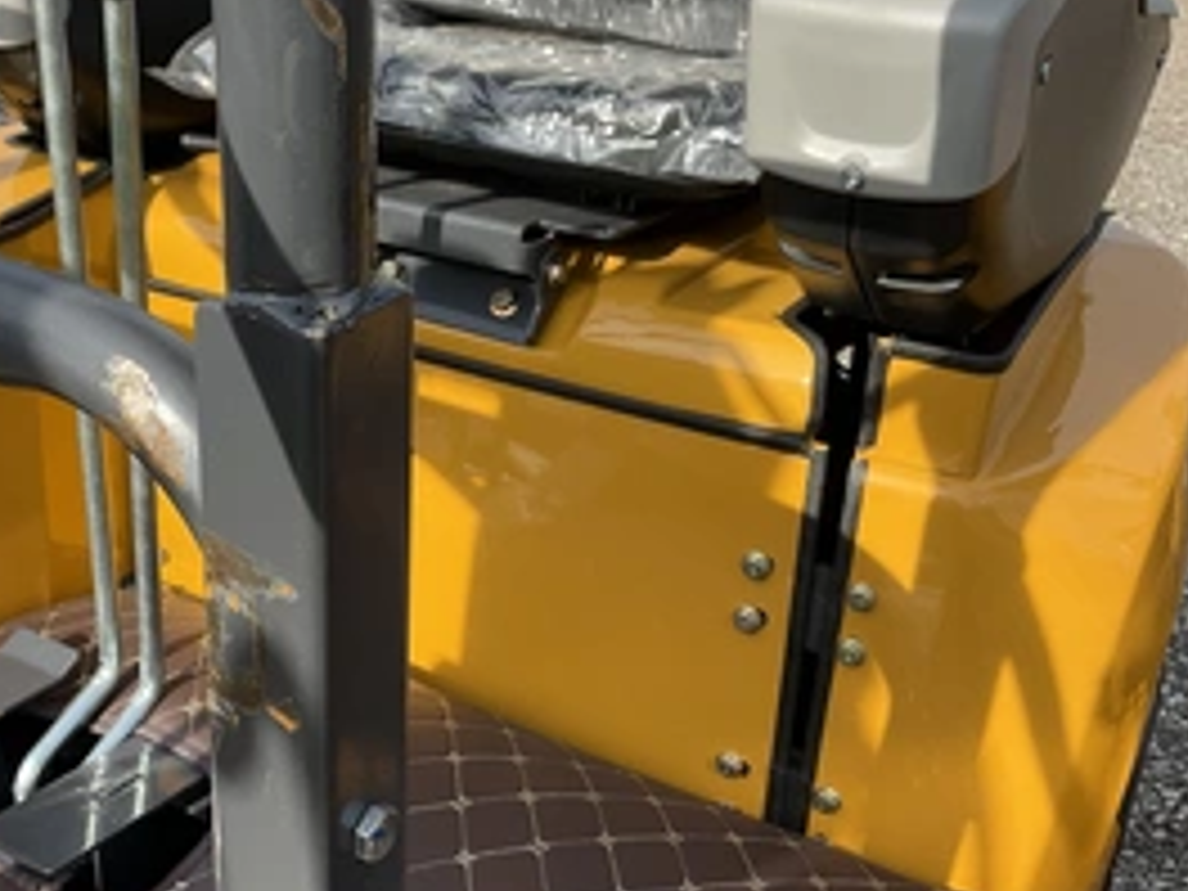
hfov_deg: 41.9
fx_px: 1510
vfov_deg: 32.9
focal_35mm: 44
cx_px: 328
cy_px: 405
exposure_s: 1/804
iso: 25
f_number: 1.8
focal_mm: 3
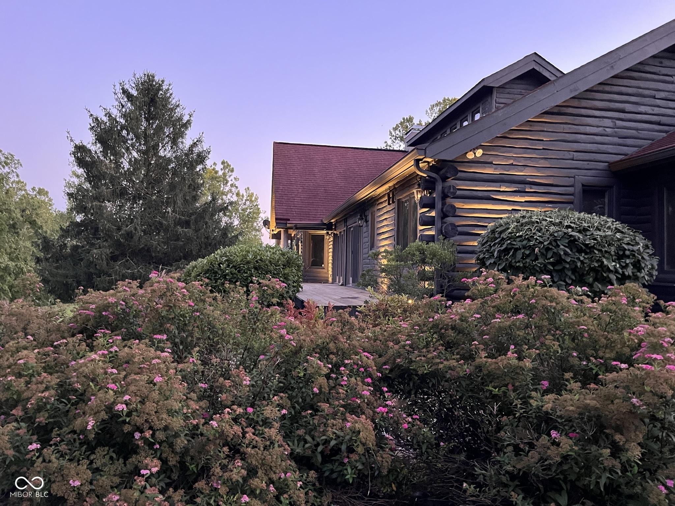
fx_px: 507
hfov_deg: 67.3
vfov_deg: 53.1
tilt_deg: +2.3
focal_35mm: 26
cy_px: 253
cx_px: 338
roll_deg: -1.4
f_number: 1.6
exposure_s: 1/30
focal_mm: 5.1
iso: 640
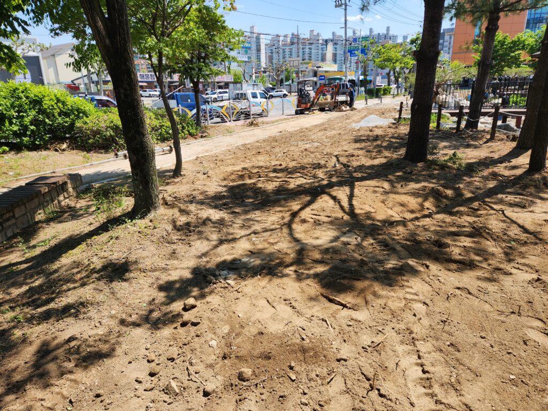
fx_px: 364
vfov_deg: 58.9
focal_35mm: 23
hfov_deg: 73.9
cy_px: 206
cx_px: 274
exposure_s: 1/1055
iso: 20
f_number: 1.8
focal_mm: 5.4
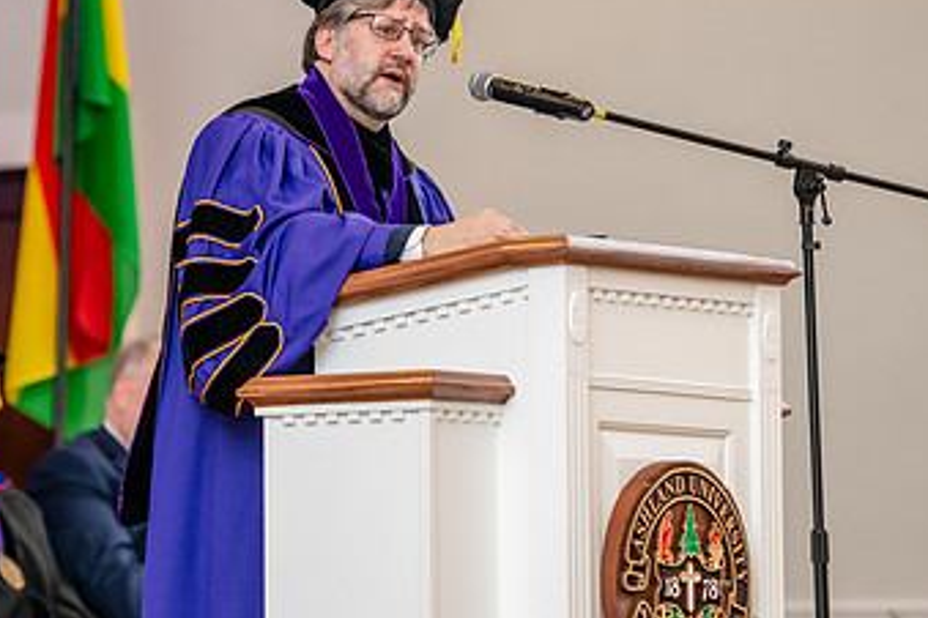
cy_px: 319
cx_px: 315
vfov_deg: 5.5
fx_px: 6392
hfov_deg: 8.3
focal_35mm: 248
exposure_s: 1/200
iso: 1600
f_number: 3.2
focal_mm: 145
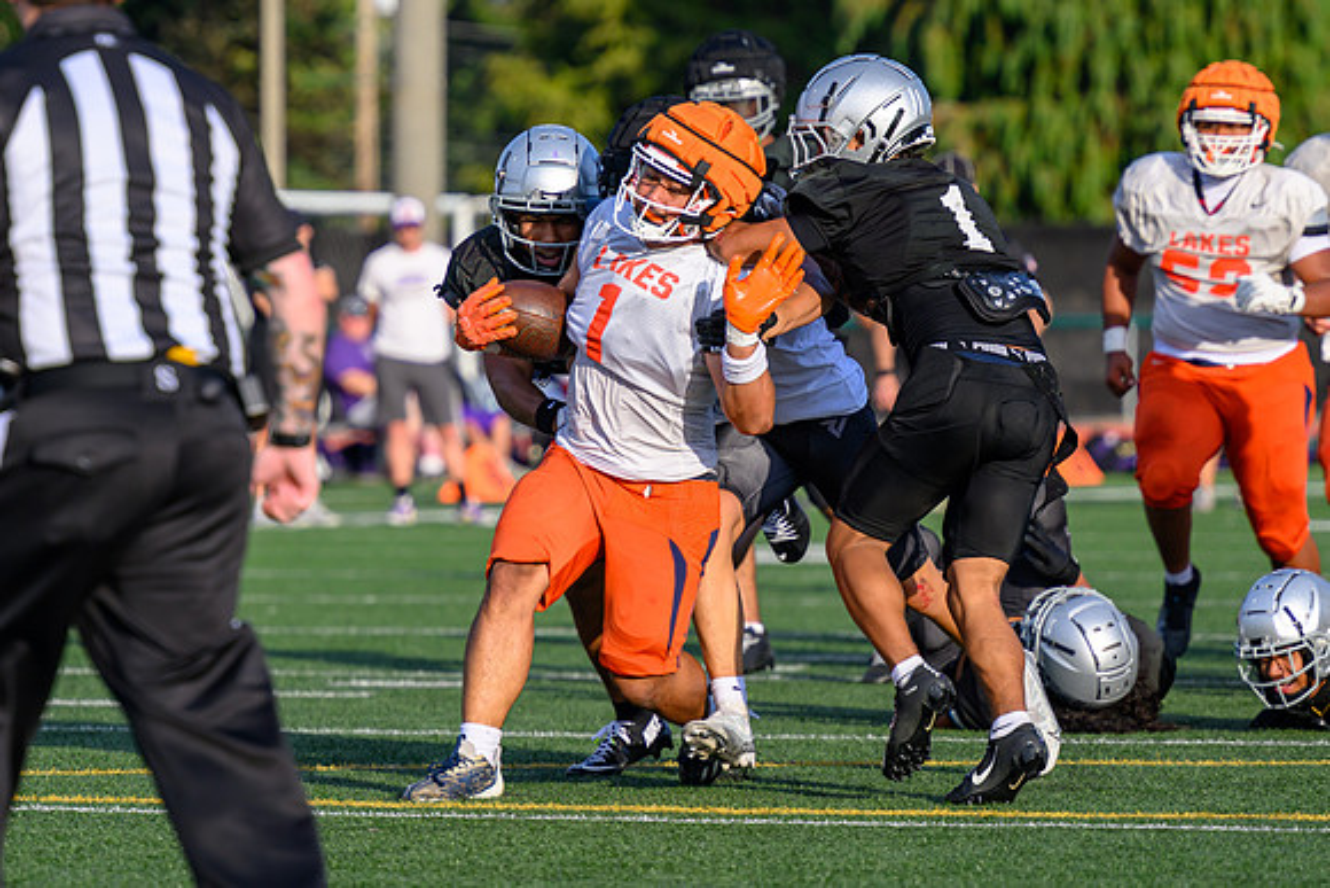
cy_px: 346
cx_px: 576
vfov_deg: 4.4
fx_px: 11637
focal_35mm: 315
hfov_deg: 6.5
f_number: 4
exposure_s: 1/2000
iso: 280
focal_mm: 200
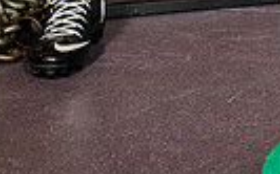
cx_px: 255
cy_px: -279
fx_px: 1259
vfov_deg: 7.3
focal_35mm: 165
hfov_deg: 12.6
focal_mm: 48
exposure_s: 1/250
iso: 500
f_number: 5.6
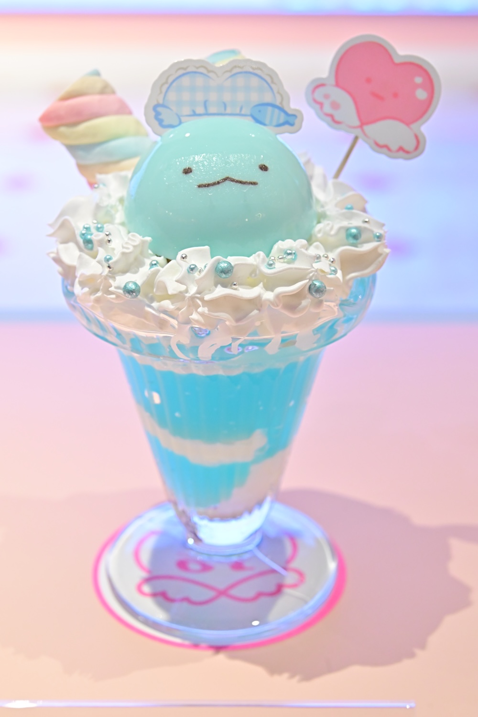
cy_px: 358
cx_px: 239
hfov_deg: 22.6
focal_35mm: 60
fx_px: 1195
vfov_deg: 33.4
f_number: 8
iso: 4000
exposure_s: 1/125
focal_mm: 60
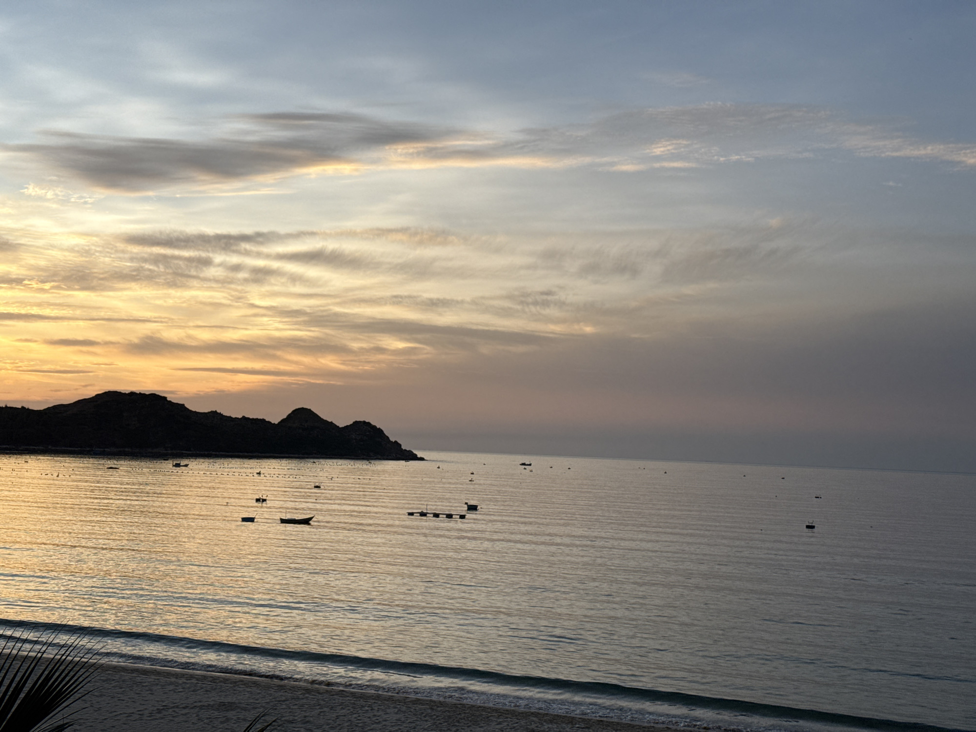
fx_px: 1353
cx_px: 488
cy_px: 366
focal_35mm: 48
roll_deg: -2.2
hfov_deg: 39.7
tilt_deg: +4.3
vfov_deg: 30.3
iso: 64
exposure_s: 1/1264
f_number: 1.78
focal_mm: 6.76
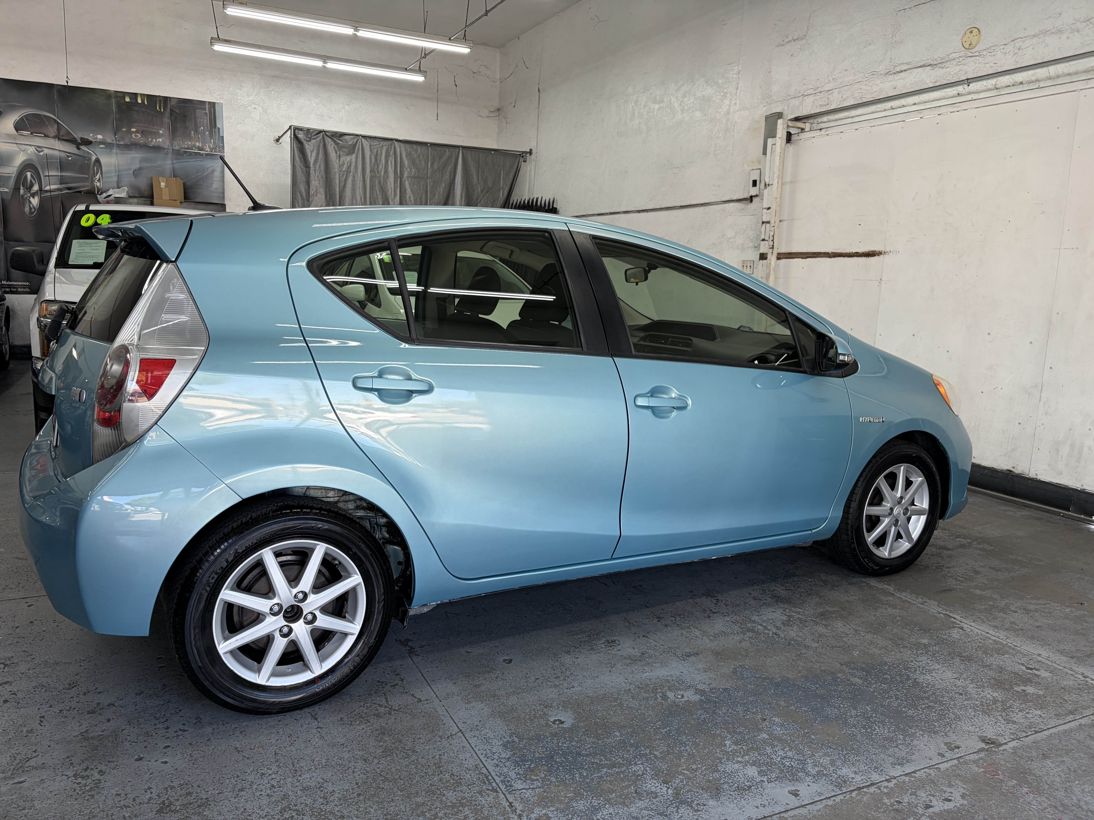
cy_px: 410
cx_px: 547
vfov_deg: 53.1
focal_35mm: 26
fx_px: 822
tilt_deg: -10.1
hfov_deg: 67.3
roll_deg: -2.5
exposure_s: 1/120
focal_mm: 5.96
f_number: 1.6
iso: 50
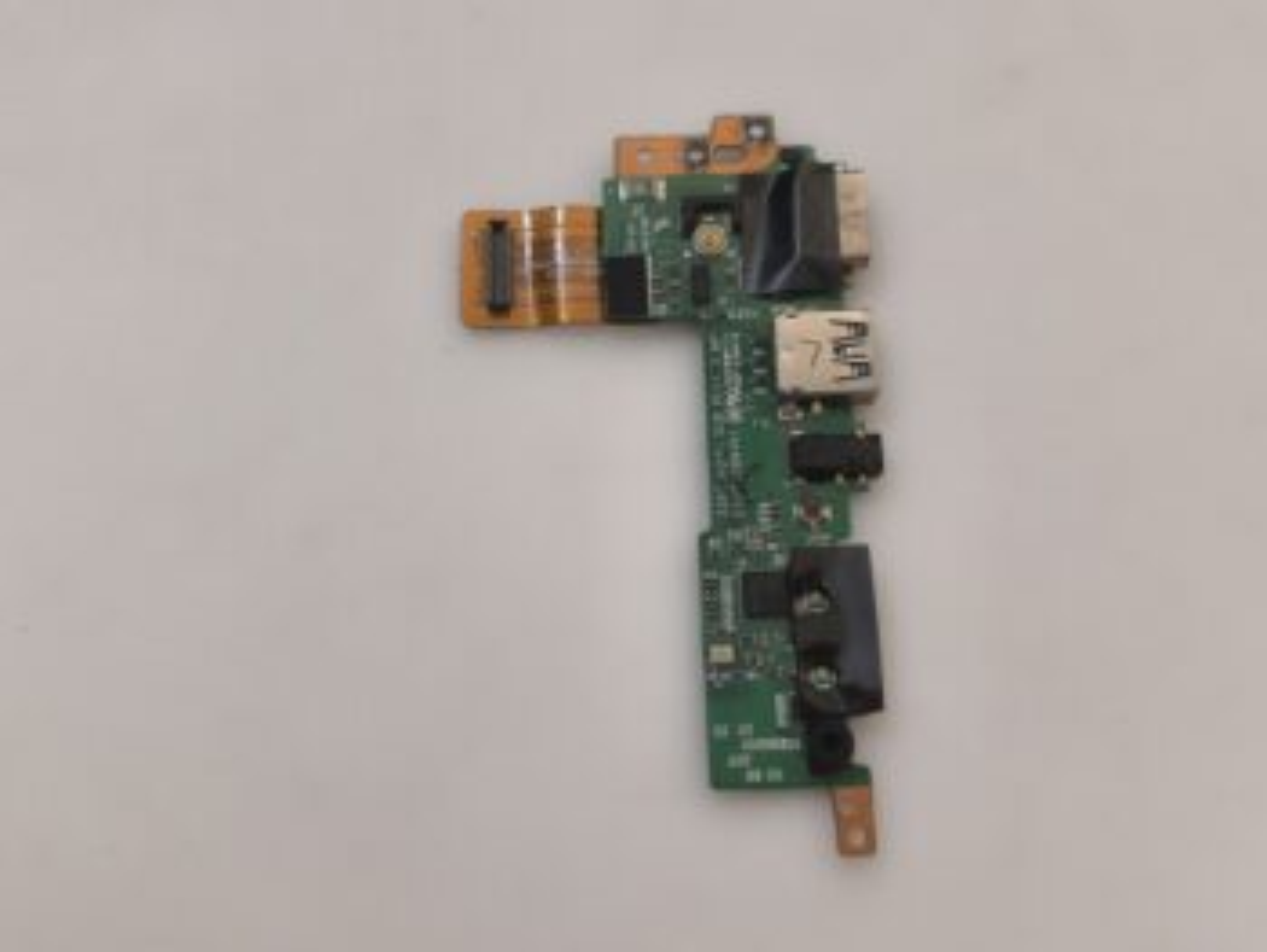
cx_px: 634
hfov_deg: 52.6
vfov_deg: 40.7
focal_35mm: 35
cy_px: 476
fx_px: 1282
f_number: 1.6
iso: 250
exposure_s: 1/50
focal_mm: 6.57
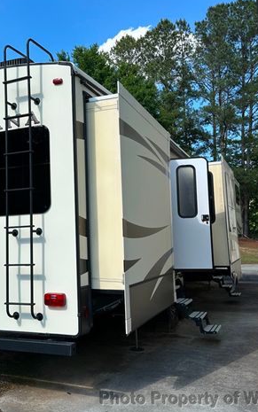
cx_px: 86
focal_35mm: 35
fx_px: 393
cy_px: 205
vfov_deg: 55.3
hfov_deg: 35.9
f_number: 1.78
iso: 80
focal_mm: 6.86
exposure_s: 1/3058
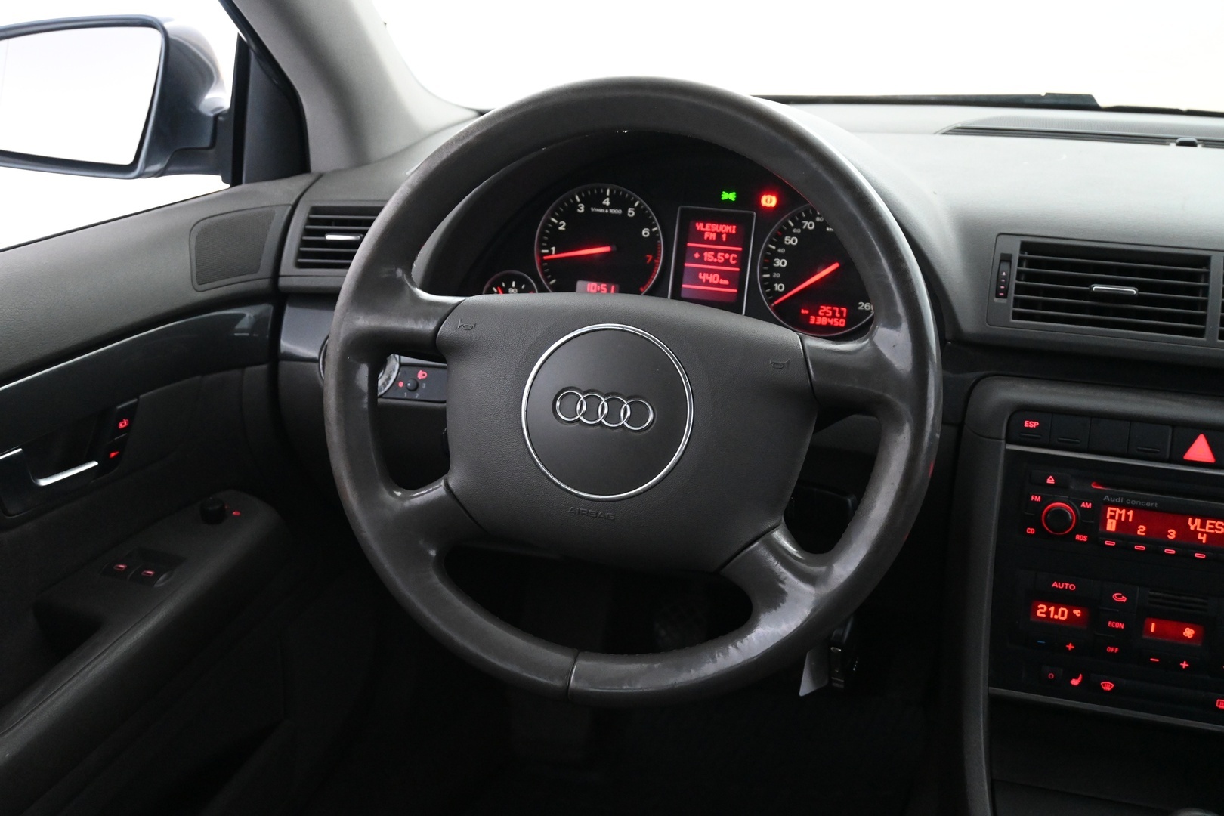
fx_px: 1275
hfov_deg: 51.3
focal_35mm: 38
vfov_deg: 35.5
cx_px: 612
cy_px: 408
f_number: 4.2
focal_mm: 25
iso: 4000
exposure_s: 1/60
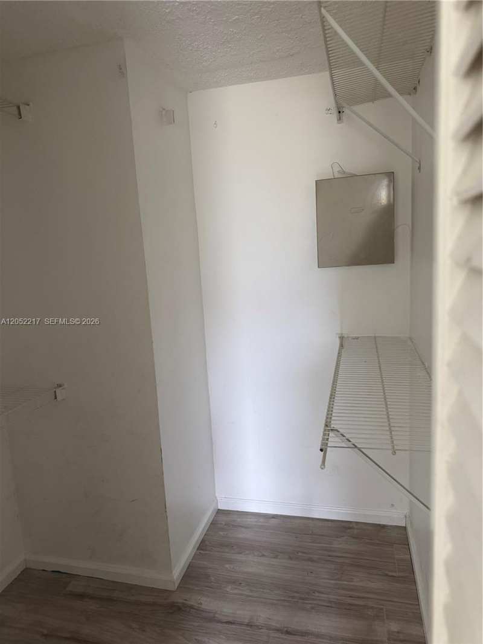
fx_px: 446
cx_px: 242
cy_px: 322
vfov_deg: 71.6
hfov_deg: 56.8
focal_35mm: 24
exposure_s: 1/77
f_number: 1.78
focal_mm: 6.76
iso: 200
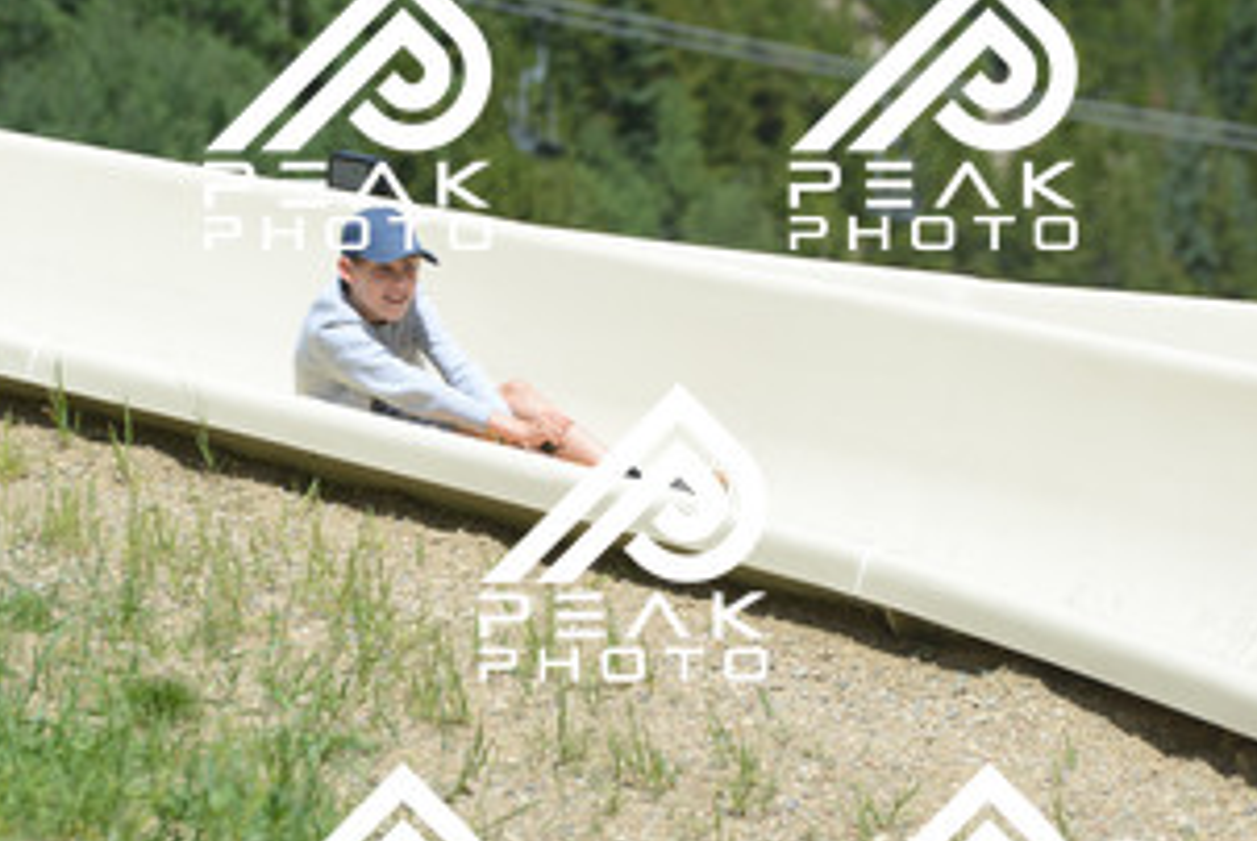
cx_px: 641
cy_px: 506
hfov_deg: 8.0
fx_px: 9017
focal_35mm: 258
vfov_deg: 5.3
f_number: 6.3
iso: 200
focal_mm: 195
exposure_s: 1/640
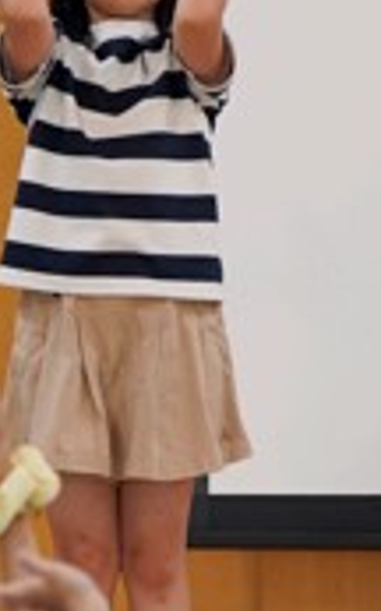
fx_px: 9245
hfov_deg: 2.4
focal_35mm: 556
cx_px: 399
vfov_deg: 3.8
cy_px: 304
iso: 800
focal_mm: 105
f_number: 4
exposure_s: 1/160
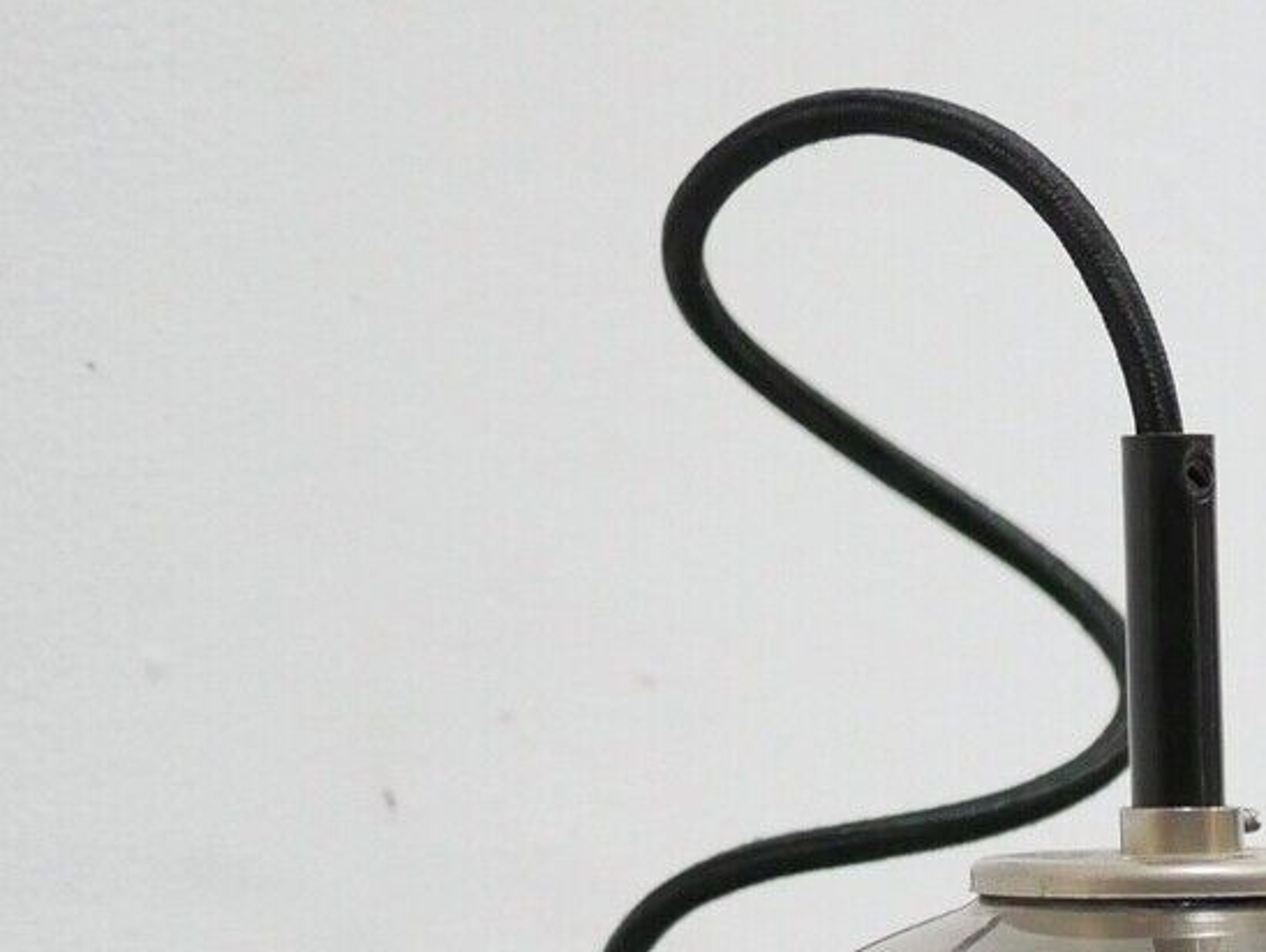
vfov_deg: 9.9
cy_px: 1356
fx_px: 5344
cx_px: 1904
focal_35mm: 146
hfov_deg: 12.8
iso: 1600
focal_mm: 20
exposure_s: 1/60
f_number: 1.7
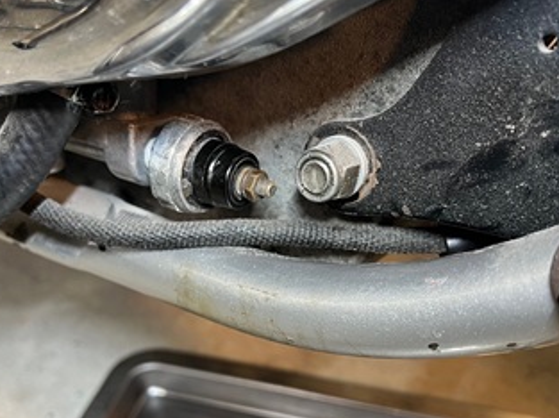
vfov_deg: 33.7
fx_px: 677
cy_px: 307
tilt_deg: -40.8
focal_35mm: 42
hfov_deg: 44.8
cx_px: 253
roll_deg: +2.5
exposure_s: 1/66
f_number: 1.5
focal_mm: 5.7
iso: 125
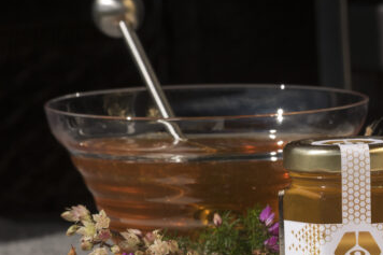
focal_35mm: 518
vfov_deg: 2.7
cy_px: 190
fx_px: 5508
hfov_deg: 4.0
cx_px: 446
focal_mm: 180
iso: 31
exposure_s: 1/30
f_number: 13
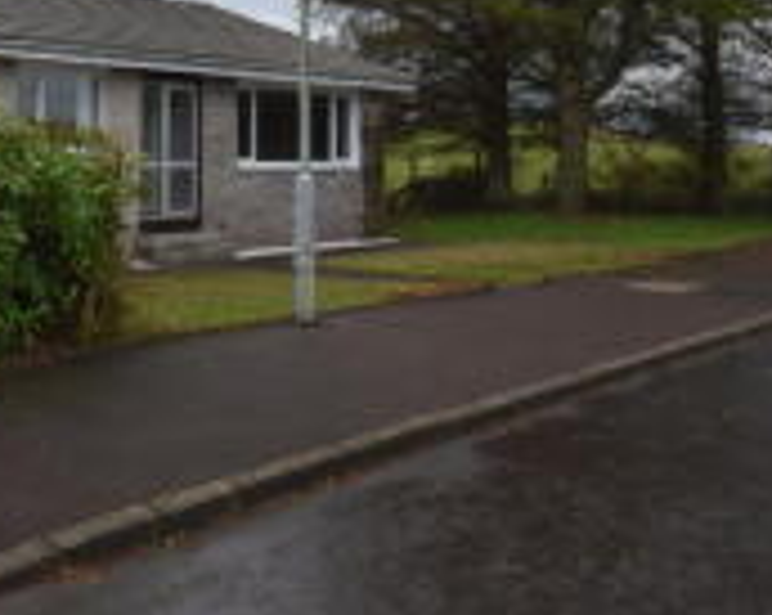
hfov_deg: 36.5
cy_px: 110
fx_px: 890
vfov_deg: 36.6
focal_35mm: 39
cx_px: -148
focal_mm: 10
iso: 400
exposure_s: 1/200
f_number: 7.1
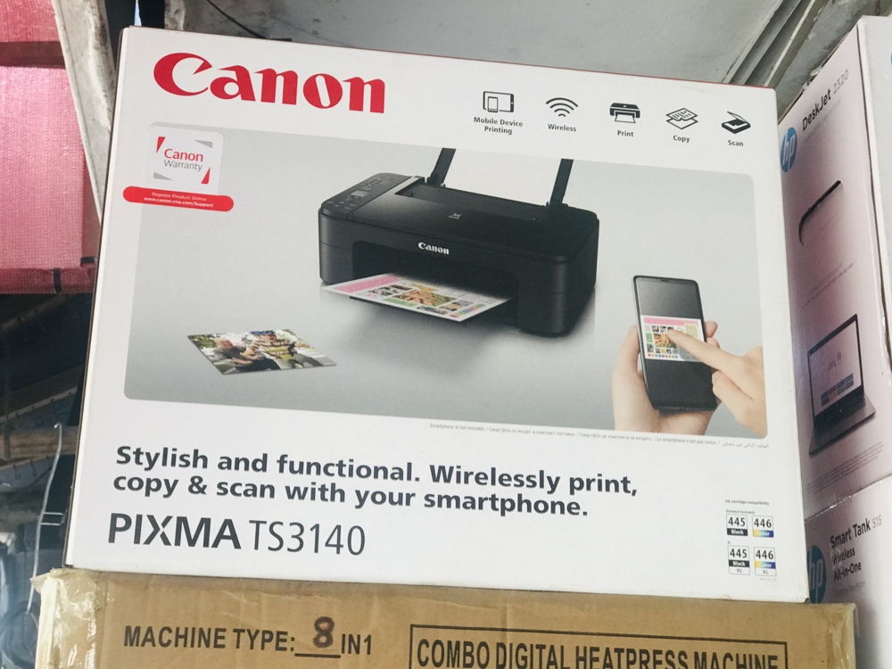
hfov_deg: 33.8
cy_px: 334
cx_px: 446
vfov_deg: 25.7
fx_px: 1469
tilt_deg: +16.6
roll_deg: -1.6
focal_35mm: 57
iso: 25
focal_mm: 6.6
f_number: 2.8
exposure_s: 1/50
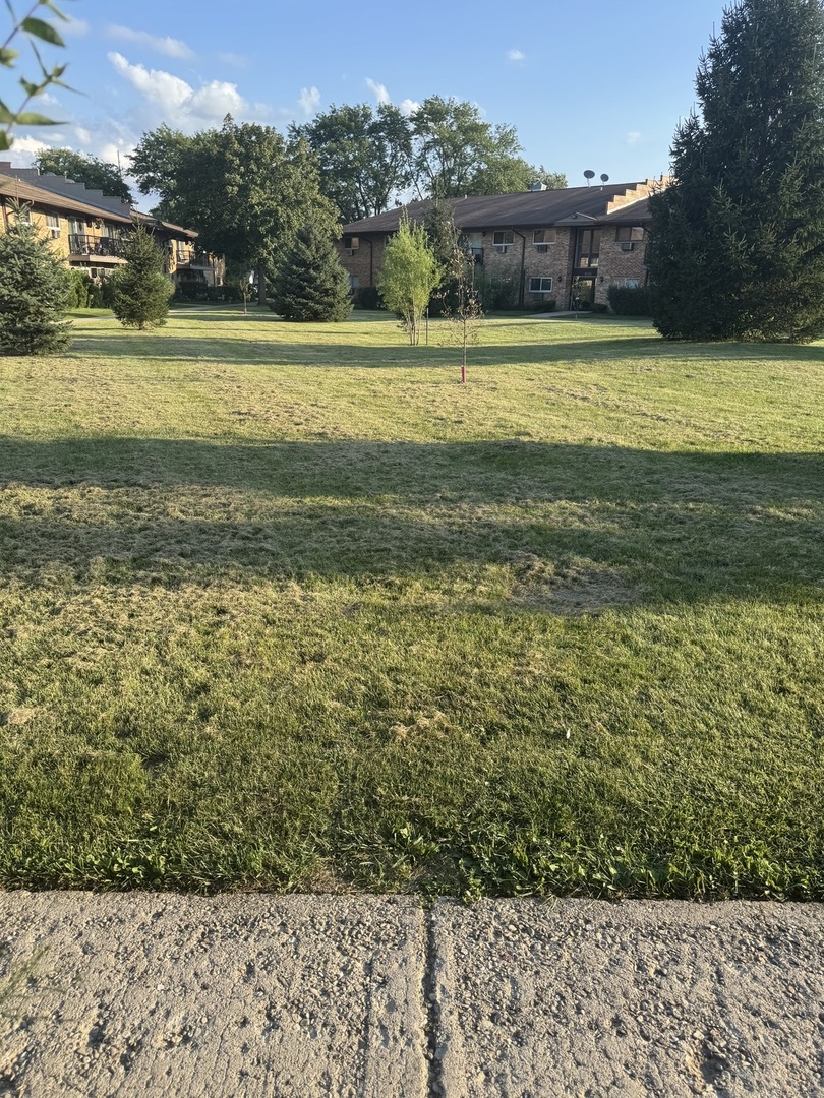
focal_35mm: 24
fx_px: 762
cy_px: 549
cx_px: 412
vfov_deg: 71.6
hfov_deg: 56.8
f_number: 1.78
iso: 80
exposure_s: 1/1076
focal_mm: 6.76
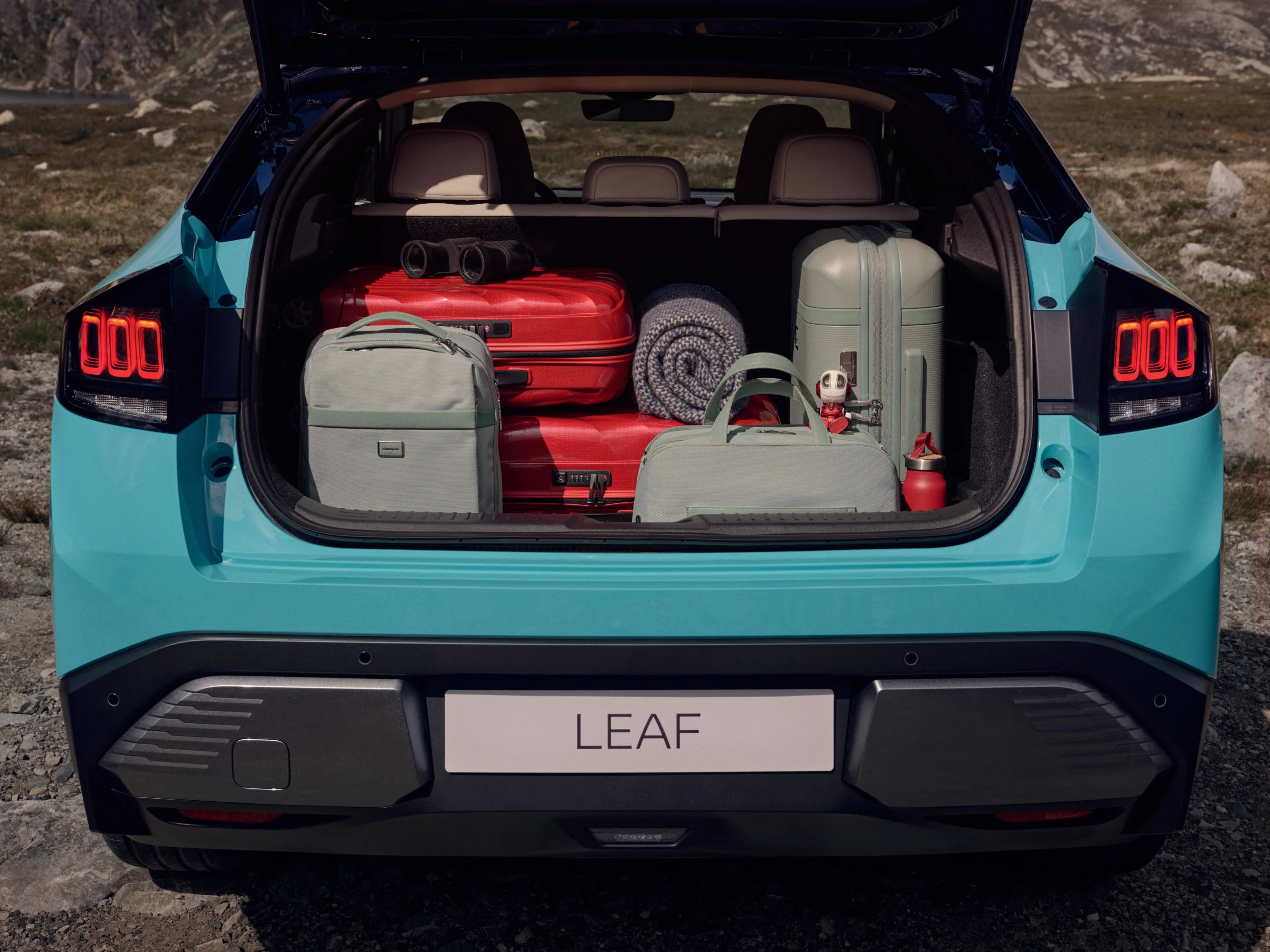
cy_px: 476
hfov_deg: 38.9
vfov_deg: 29.7
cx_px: 635
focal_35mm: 49
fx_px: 1798
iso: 100
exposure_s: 1/50
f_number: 11
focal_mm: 61.8
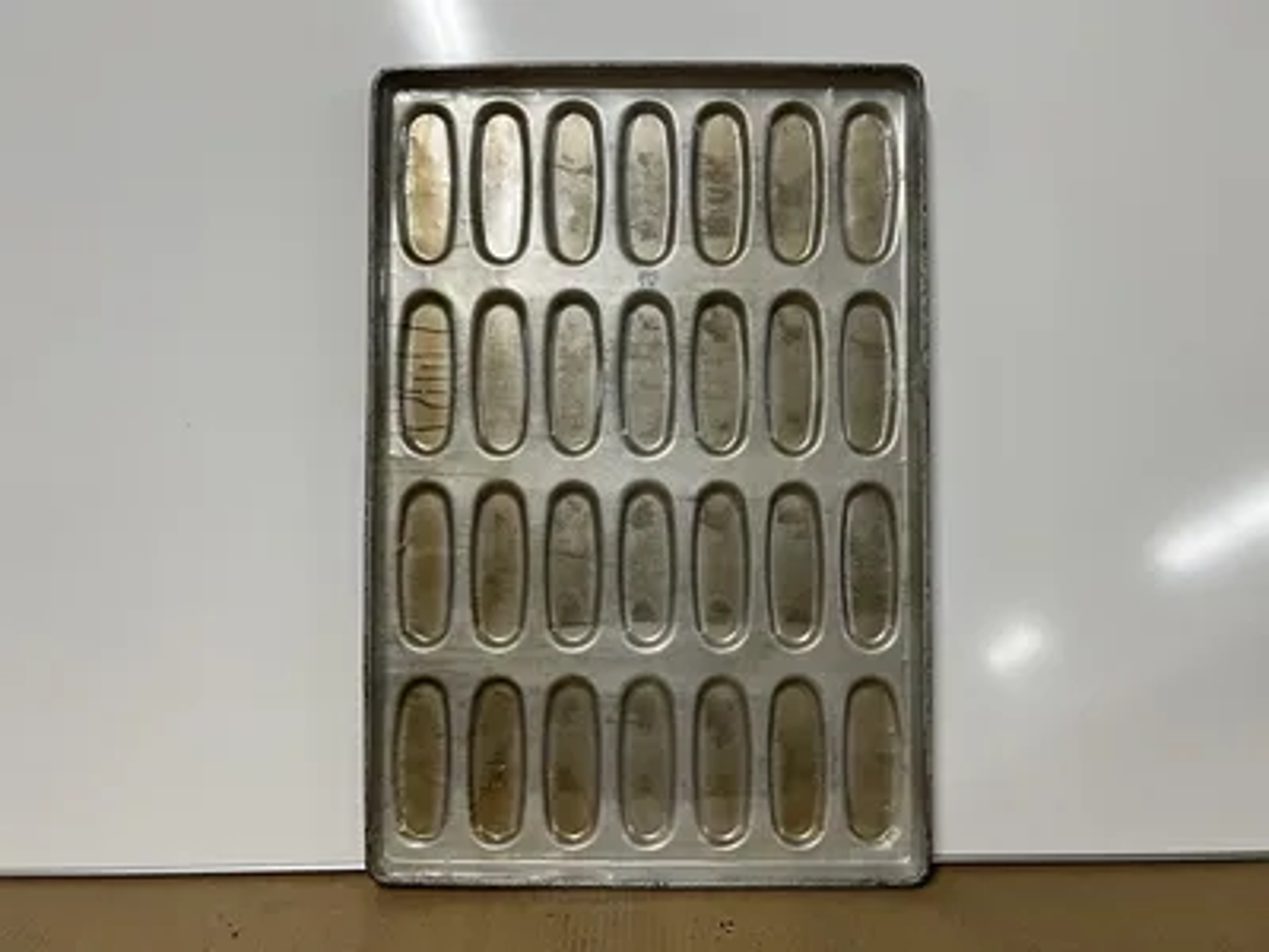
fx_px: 953
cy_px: 476
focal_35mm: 26
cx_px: 634
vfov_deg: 53.1
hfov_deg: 67.3
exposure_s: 1/60
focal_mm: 5.7
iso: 100
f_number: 1.5
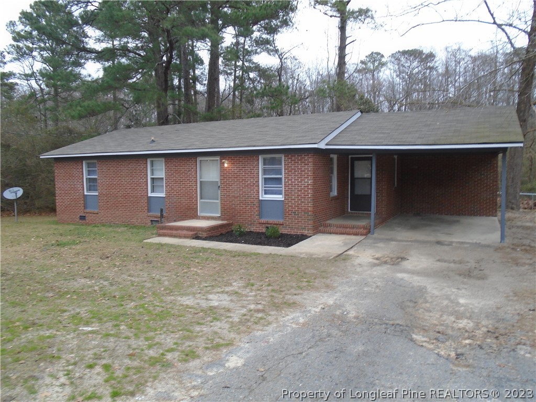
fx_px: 403
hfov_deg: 67.3
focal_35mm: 26
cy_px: 201
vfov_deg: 53.1
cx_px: 268
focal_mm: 4.6
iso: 100
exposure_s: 1/60
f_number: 3.2
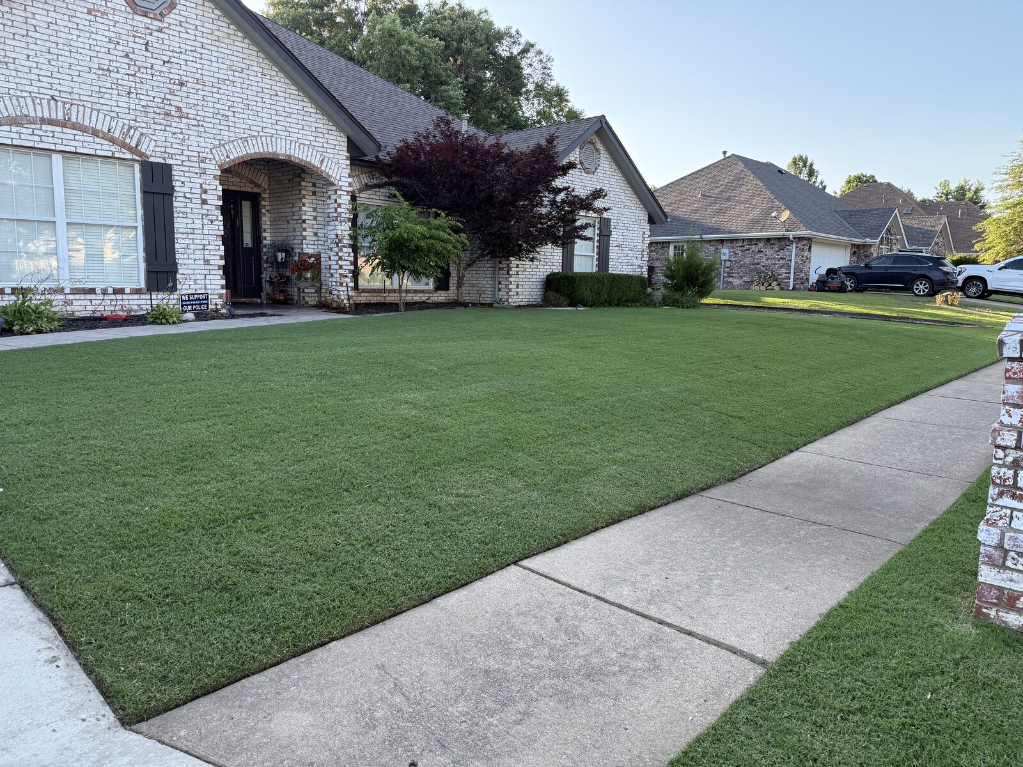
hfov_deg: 71.6
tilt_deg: -7.4
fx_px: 709
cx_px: 512
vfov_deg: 56.8
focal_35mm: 24
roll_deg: -1.4
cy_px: 384
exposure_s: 1/632
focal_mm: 6.76
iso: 100
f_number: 1.78
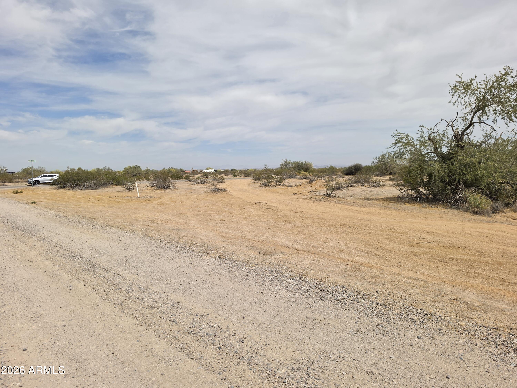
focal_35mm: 23
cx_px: 258
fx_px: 344
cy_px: 194
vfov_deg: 58.9
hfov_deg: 73.9
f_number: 1.4
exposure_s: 1/7939
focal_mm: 6.5
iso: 40
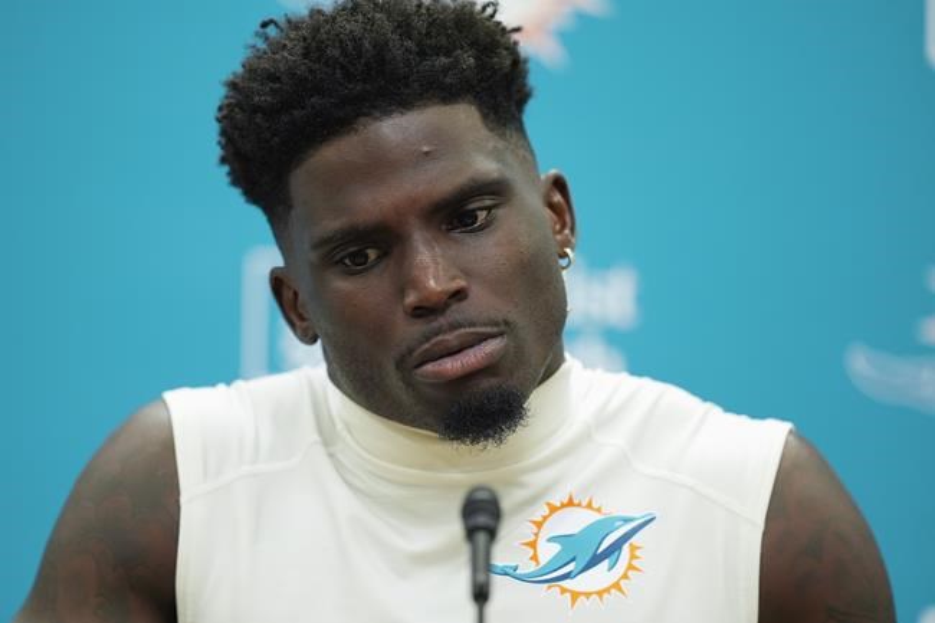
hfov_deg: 5.2
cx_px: 468
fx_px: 10386
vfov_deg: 3.4
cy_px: 312
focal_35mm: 400
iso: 3200
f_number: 2.8
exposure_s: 1/800
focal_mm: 400
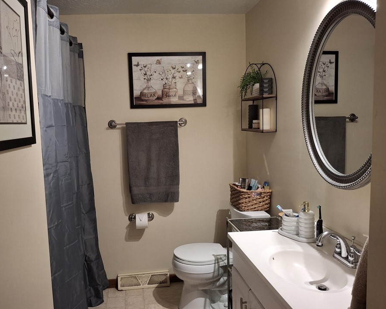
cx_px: 169
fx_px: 320
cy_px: 158
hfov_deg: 62.0
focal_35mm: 28
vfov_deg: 51.5
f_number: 1.8
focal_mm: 4.69
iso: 160
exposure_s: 1/60
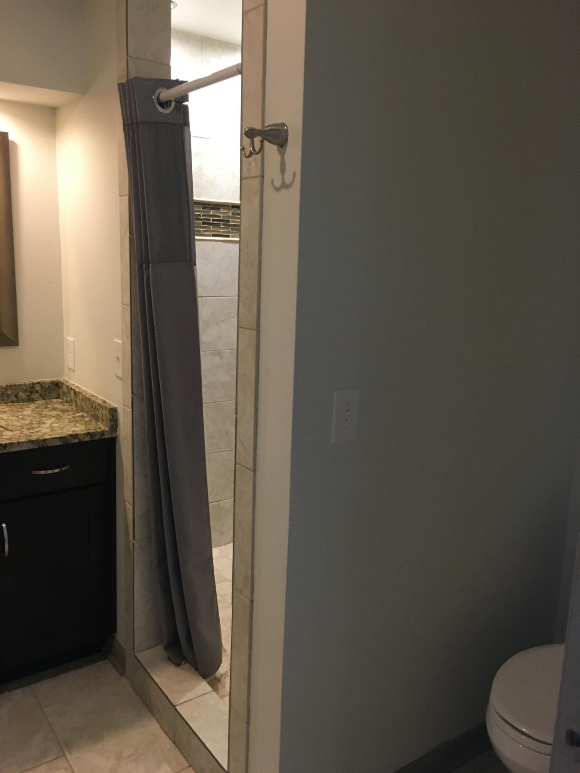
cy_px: 386
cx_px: 290
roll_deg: -2.7
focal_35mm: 29
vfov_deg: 61.7
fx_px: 648
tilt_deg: -10.2
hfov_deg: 48.2
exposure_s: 1/30
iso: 125
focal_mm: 4.15
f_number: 2.2
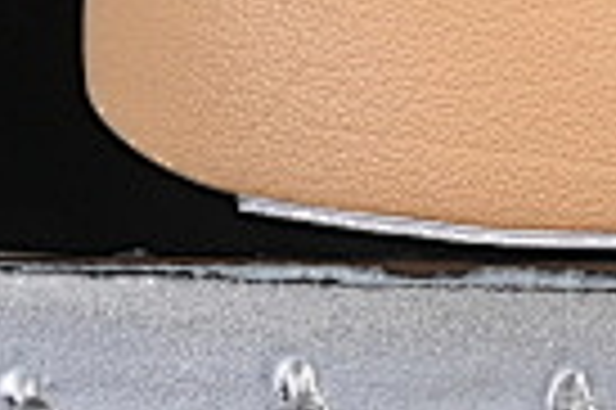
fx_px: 10135
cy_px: -739
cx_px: 1727
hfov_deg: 3.4
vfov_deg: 2.3
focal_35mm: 593
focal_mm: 50
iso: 160
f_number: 8
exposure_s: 1/80
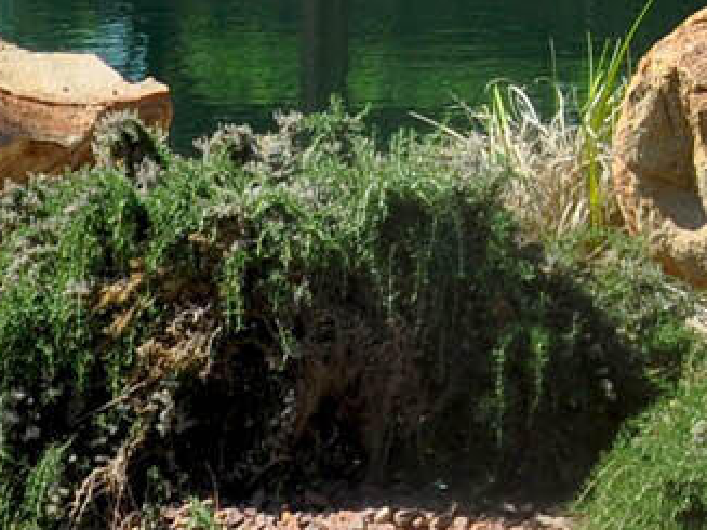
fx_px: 6043
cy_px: -1185
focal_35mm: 296
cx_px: 971
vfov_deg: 4.7
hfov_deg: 6.6
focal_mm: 28
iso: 200
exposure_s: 1/320
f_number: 9
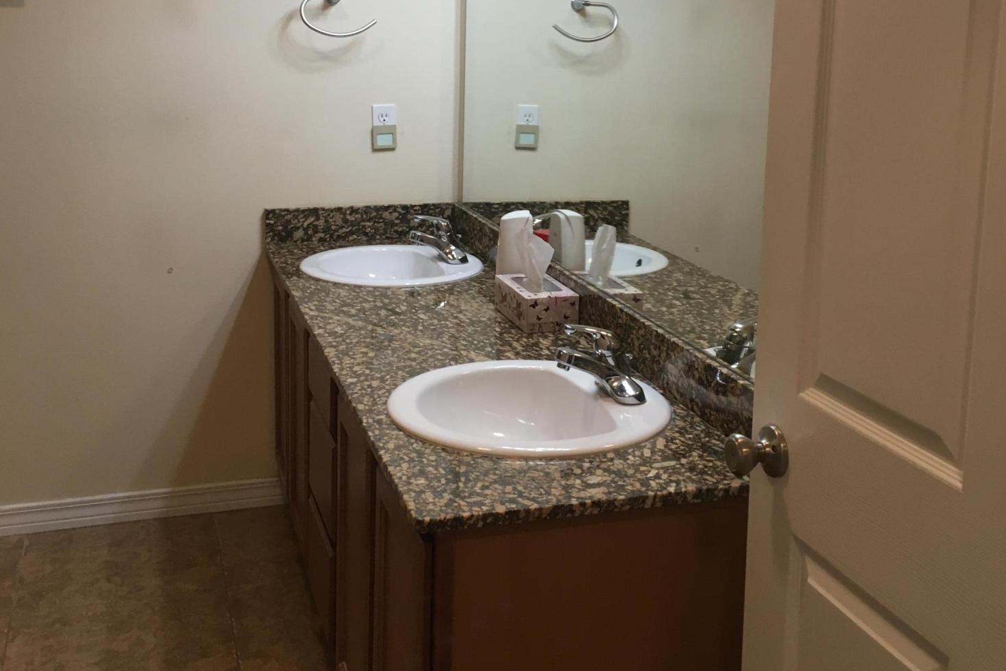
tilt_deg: -9.8
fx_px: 1146
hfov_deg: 47.4
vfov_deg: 32.3
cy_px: 205
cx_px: 503
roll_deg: -1.7
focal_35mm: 41
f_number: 2.2
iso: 80
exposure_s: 1/30
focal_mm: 4.15
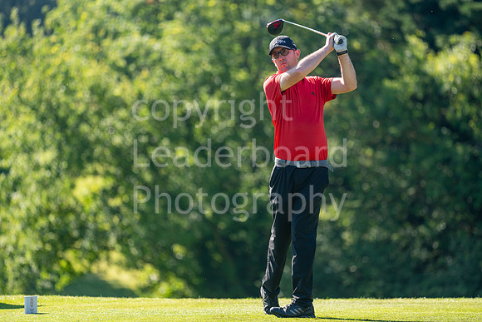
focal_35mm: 300
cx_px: 241
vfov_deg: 4.6
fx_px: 4017
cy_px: 161
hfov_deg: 6.9
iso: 250
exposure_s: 1/800
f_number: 4.5
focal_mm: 300
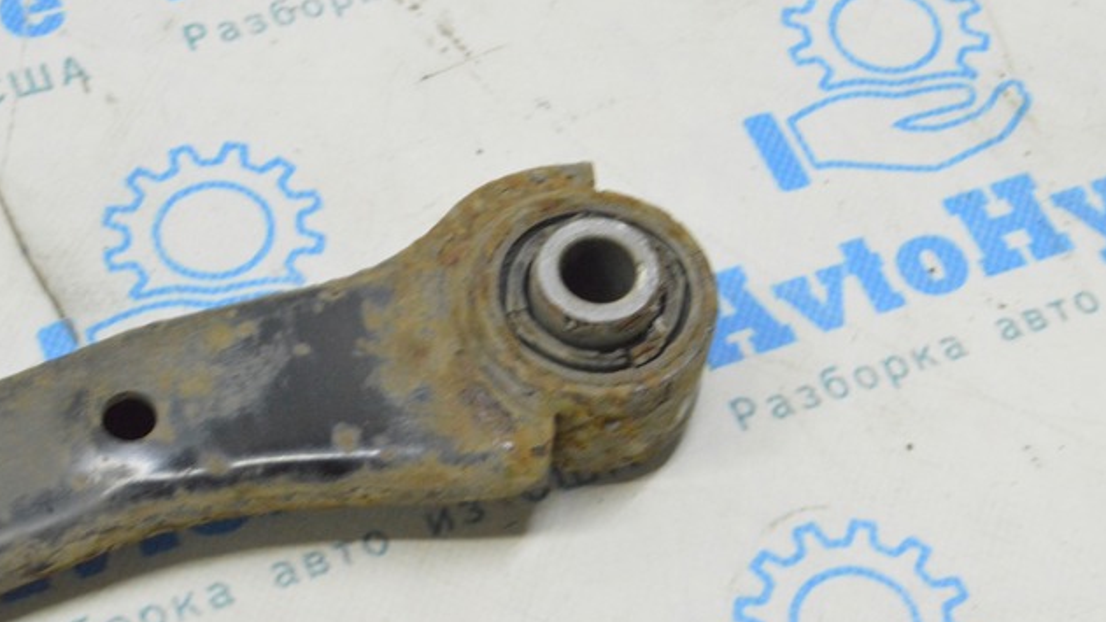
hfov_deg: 24.3
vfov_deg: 13.8
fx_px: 2567
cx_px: 549
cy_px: 285
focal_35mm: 88
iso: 6400
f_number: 20
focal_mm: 55
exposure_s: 1/15
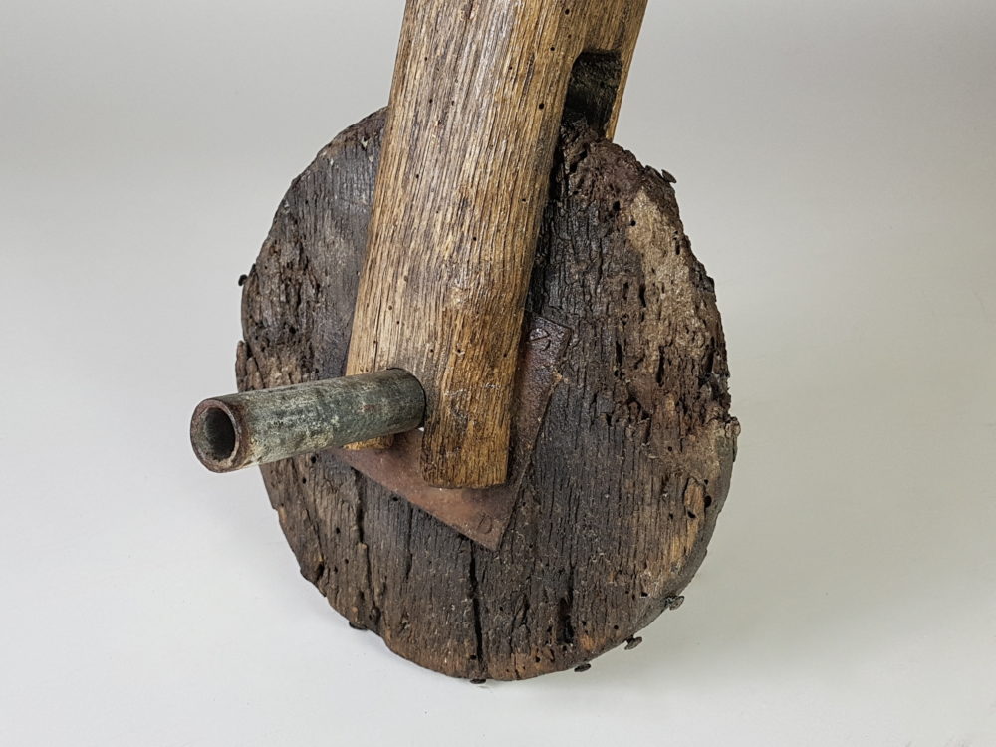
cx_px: 498
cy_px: 374
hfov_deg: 67.3
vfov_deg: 53.1
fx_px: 748
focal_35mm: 26
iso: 100
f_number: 1.7
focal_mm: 4.2
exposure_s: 1/50
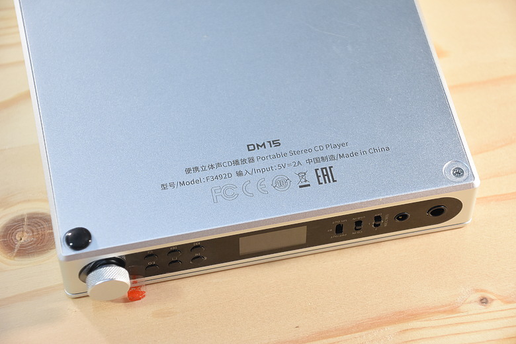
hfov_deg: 18.2
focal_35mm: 112
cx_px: 258
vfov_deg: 12.2
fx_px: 1612
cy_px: 172
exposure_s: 1/100
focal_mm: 75
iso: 1250
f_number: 5.6
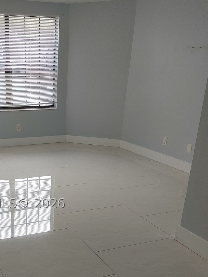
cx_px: 49
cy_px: 203
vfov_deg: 44.4
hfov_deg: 34.3
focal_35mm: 41
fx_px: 329
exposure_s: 1/120
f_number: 1.8
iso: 50
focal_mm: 4.81
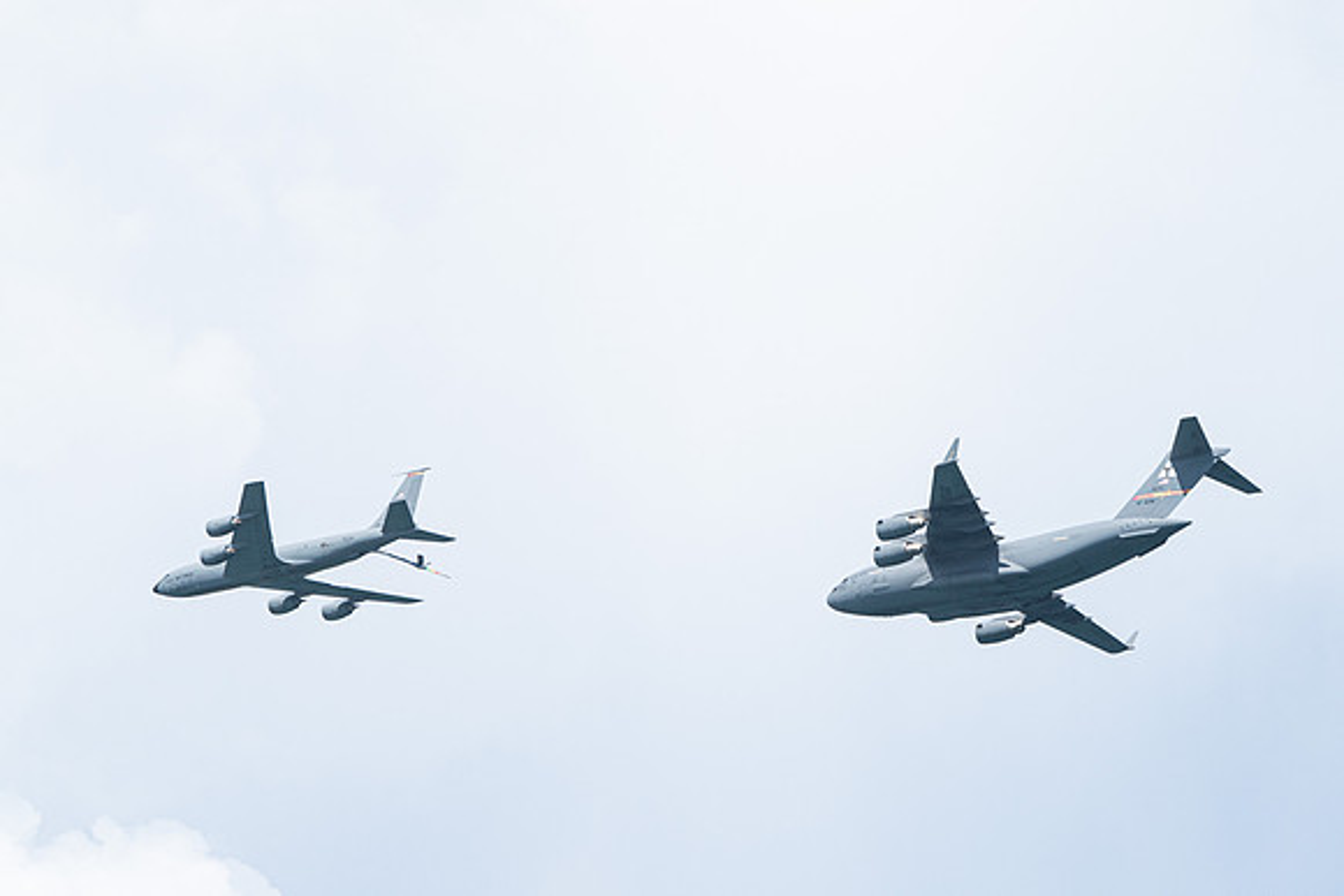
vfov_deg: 5.6
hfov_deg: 8.3
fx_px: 9239
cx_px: 593
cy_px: 420
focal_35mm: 247
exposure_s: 1/1250
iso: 640
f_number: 10
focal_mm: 183
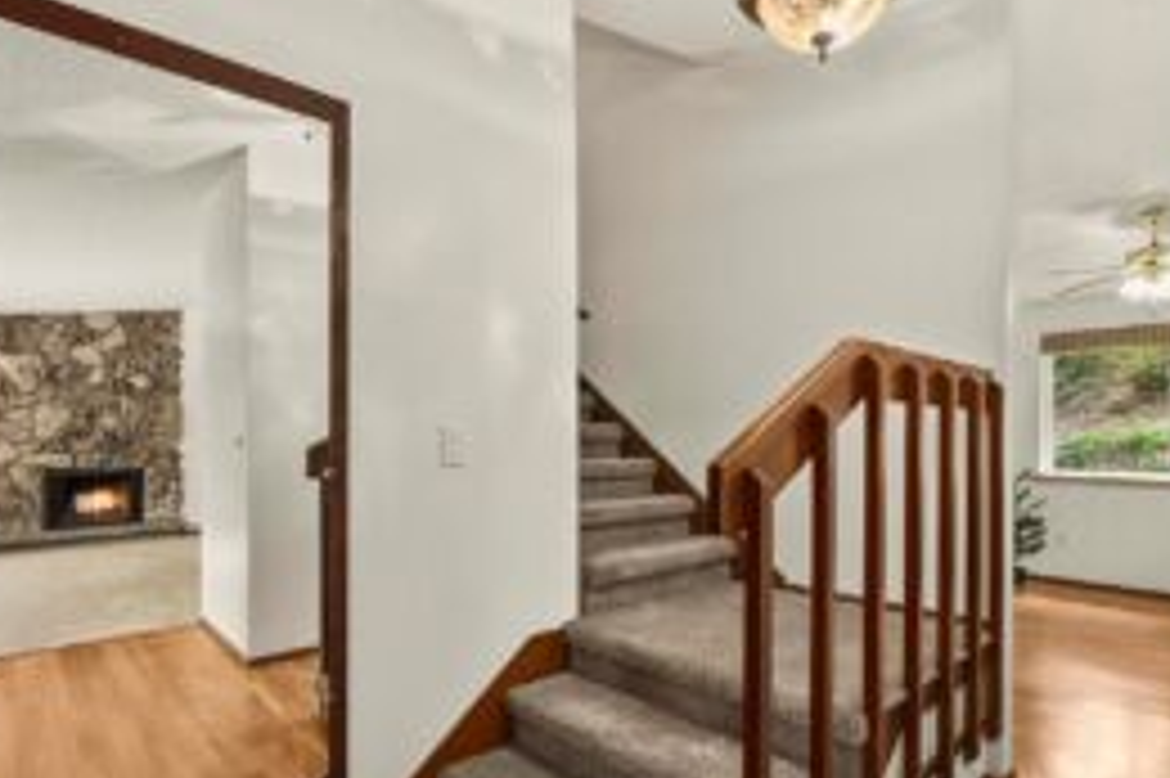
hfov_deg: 83.9
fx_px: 650
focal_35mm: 20
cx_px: 616
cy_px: 456
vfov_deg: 61.5
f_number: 7.1
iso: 1000
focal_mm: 13
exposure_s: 1/2
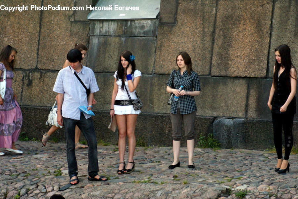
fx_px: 1740
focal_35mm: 210
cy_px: 100
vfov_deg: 6.6
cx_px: 149
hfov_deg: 9.8
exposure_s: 1/160
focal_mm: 140
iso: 400
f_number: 5.6
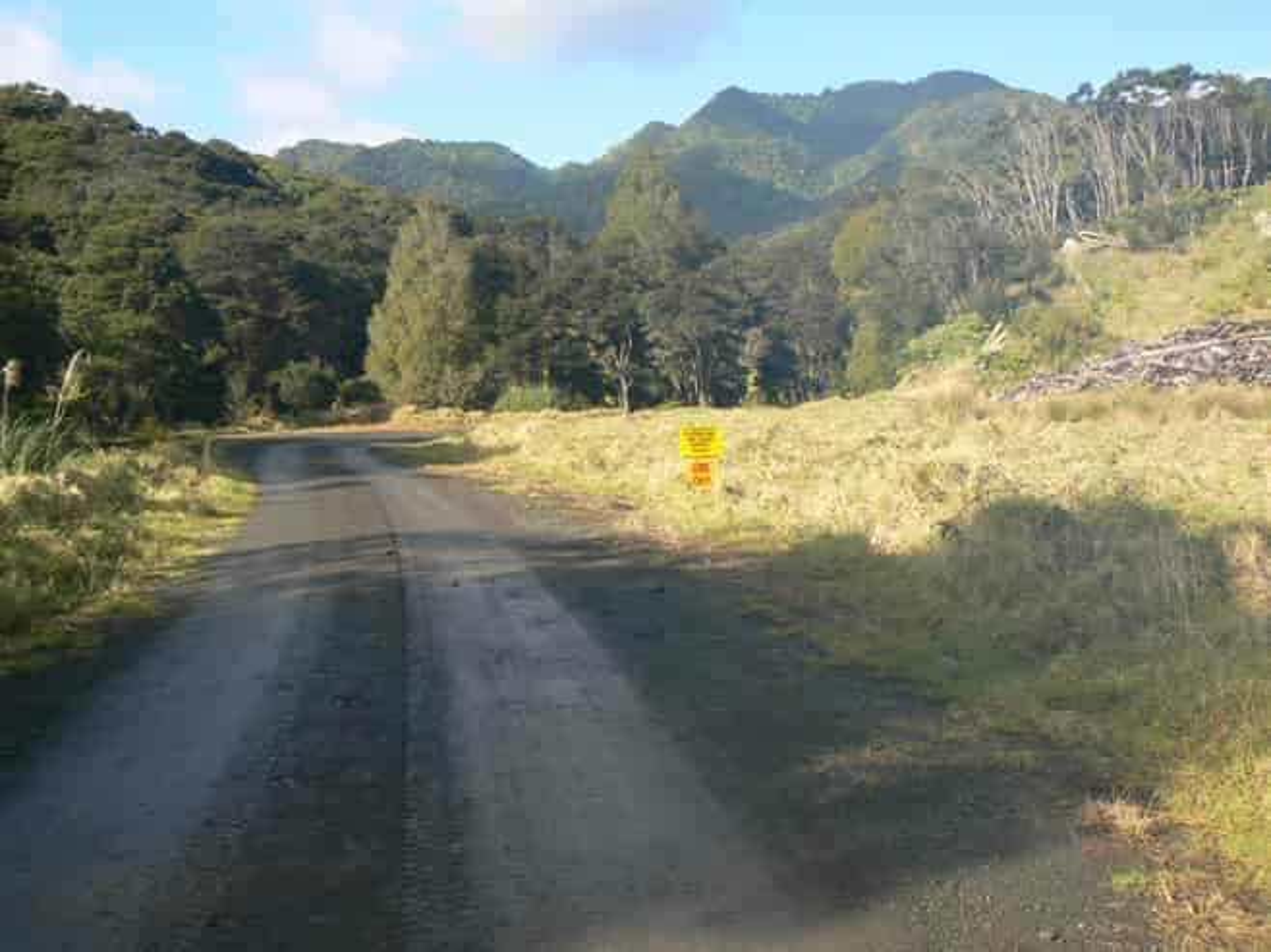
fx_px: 1321
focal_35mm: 36
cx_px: 636
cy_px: 476
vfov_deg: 39.6
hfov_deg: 51.4
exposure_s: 1/200
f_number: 5.6
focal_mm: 6
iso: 80
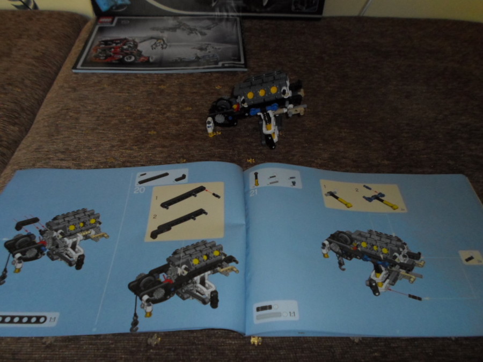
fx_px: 349
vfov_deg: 54.9
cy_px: 181
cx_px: 242
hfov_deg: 69.4
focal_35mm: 25
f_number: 2.5
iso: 400
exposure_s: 1/15
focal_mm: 4.5
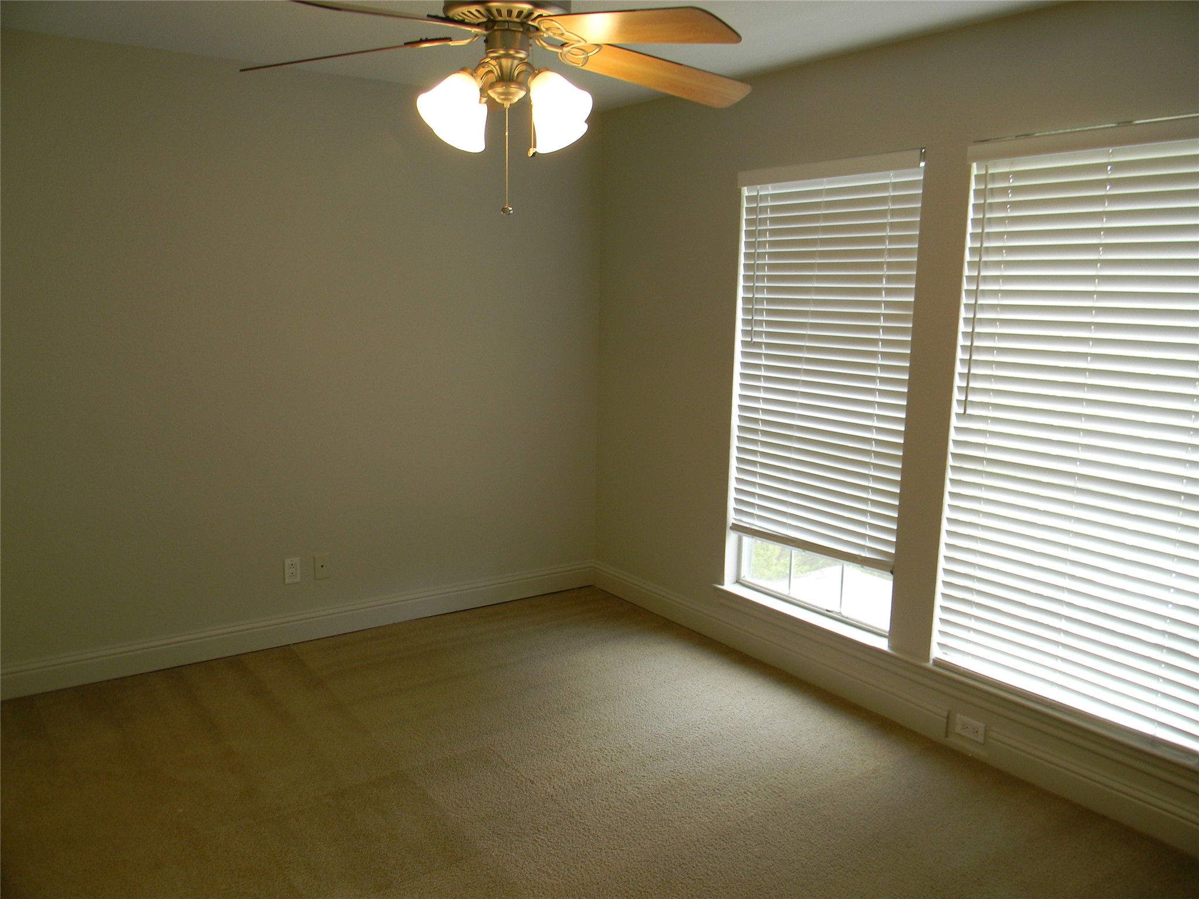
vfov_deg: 49.7
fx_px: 970
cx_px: 600
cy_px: 450
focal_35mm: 28
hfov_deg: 63.4
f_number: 3.5
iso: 90
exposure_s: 1/30
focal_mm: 5
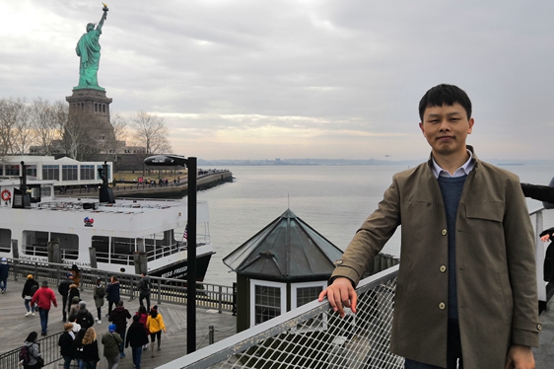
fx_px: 461
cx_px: 272
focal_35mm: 30
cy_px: 163
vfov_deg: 43.5
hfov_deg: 62.0
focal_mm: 3.95
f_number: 1.8
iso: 100
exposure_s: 1/900
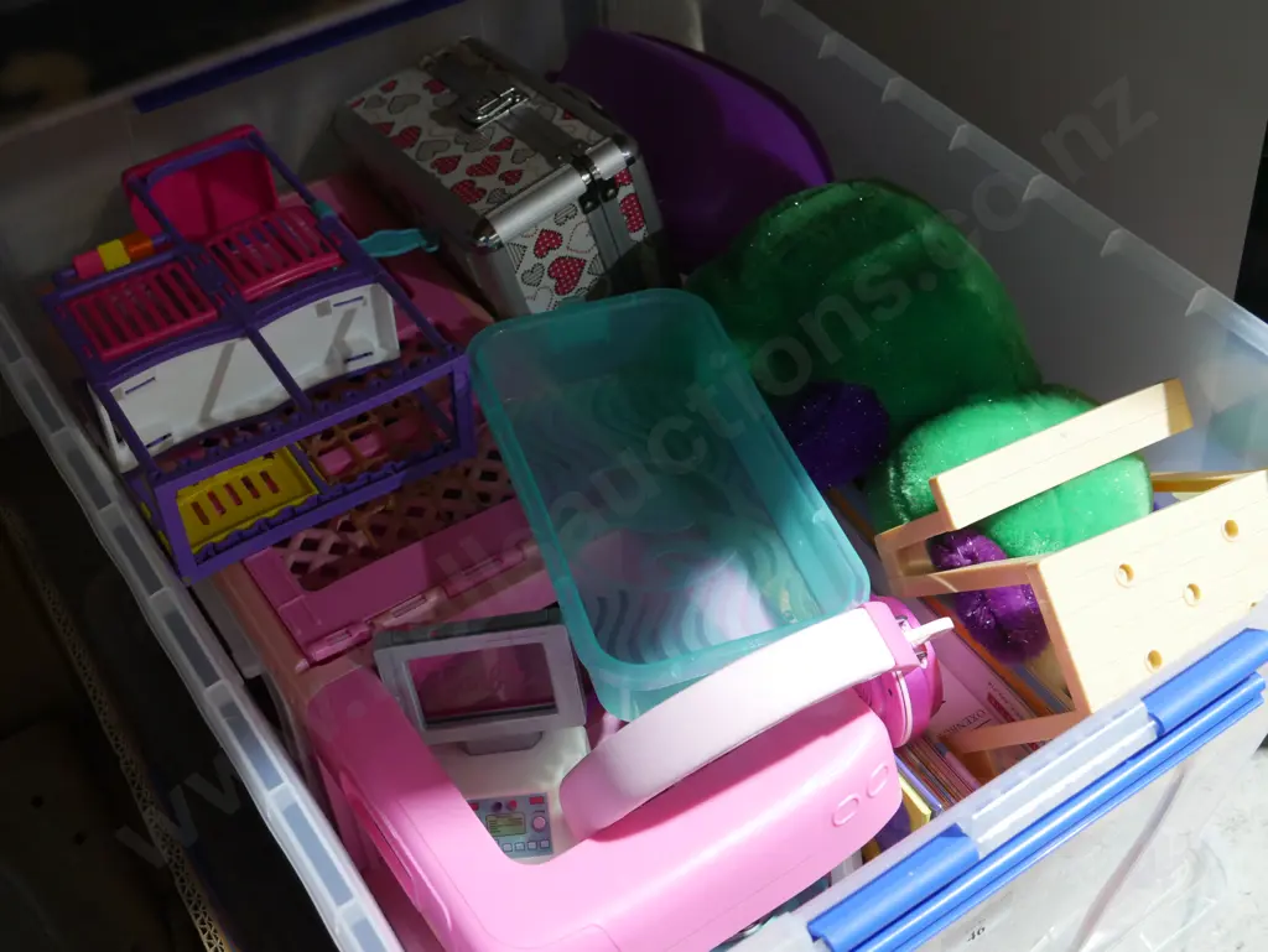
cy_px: 476
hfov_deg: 44.8
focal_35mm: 42
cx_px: 634
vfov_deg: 34.4
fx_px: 1539
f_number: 4.6
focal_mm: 21
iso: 1600
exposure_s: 1/60
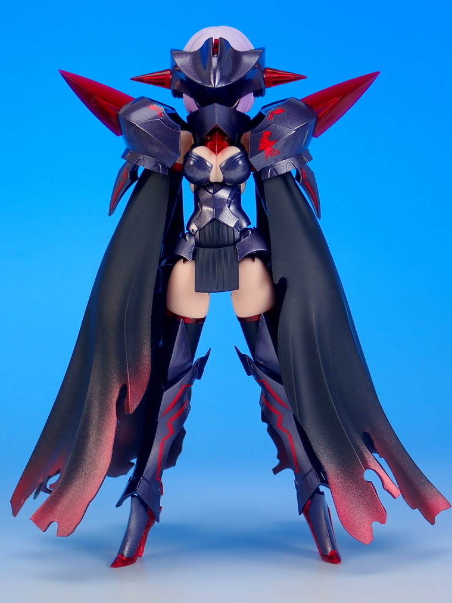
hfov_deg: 17.8
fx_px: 1445
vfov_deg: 23.6
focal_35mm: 83
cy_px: 300
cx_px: 226
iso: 100
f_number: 16
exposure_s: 1
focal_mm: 14.62
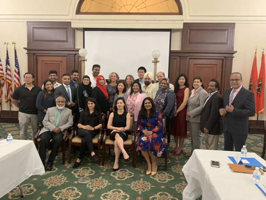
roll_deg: -2.1
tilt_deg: -4.9
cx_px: 133
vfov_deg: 53.0
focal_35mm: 26
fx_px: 200
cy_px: 100
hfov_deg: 67.3
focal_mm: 4.25
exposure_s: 1/60
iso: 320
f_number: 1.8
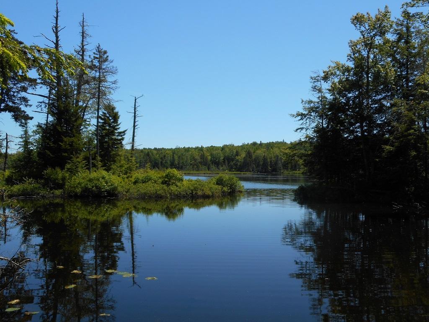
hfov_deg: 54.0
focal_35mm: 34
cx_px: 214
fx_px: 421
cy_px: 161
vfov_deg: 41.8
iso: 80
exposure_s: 1/640
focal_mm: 6
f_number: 4.2
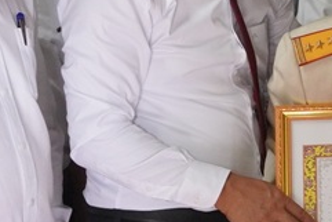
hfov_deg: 13.6
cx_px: 466
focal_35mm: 143
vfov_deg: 9.5
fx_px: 1320
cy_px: -43
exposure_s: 1/80
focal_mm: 23
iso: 4000
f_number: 5.6
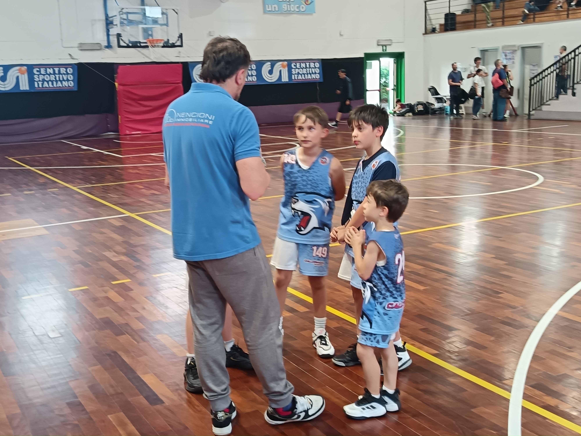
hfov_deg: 42.1
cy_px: 218
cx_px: 290
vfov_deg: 32.2
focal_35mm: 45
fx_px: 755
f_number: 1.75
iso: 738
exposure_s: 1/33.3
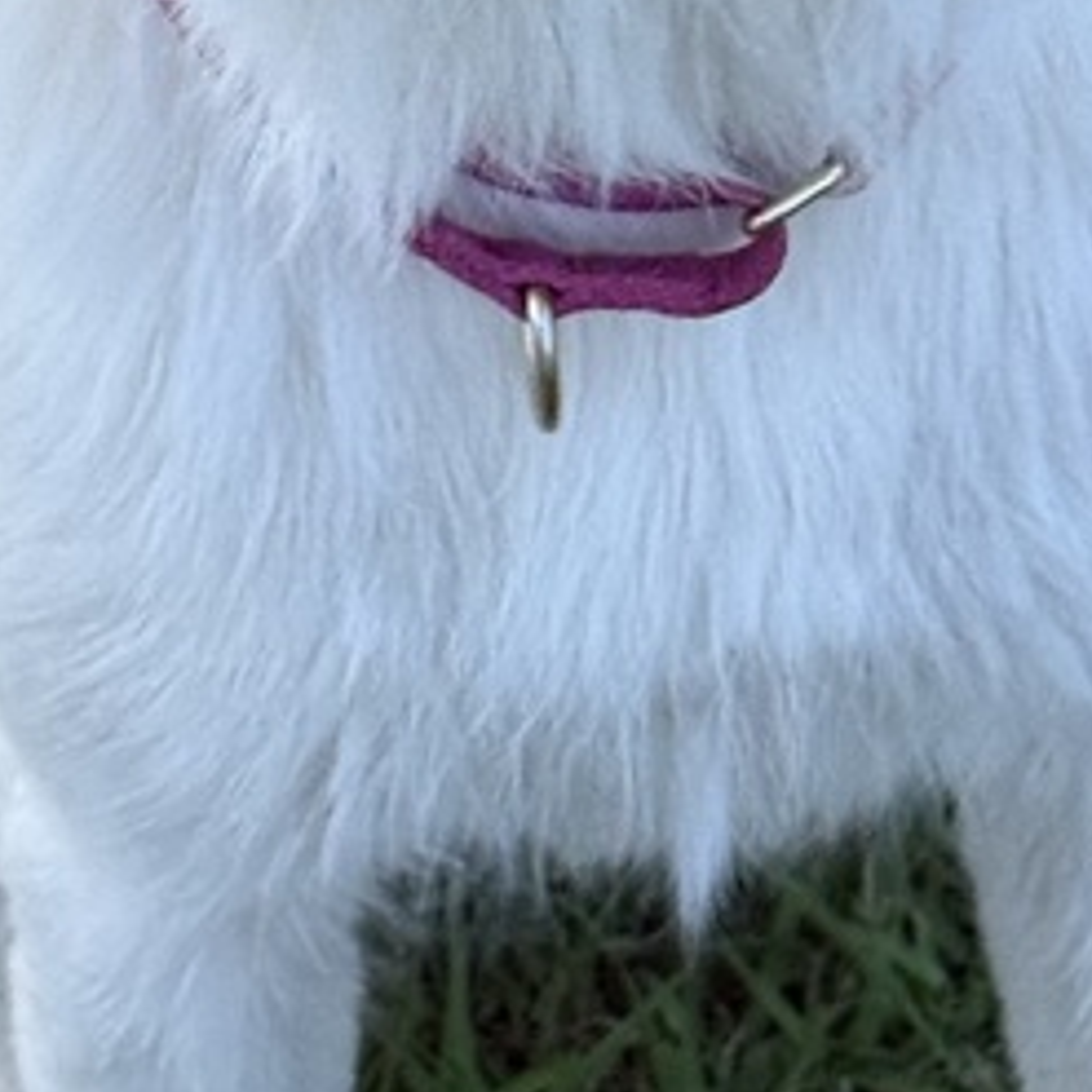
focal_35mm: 172
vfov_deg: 10.1
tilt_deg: -42.4
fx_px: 6139
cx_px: 654
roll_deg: +1.2
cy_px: -40
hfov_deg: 10.2
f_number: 1.78
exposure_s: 1/46
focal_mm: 6.76
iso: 250
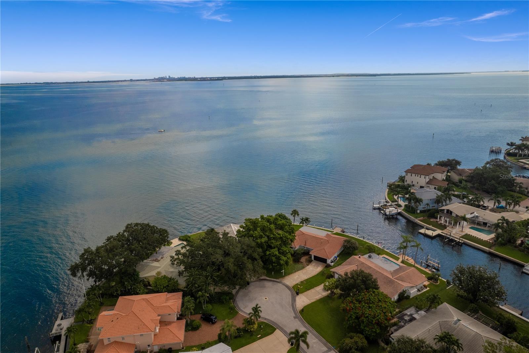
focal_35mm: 22
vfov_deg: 57.2
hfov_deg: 78.6
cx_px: 264
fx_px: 323
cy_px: 176
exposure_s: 1/3000
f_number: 2.8
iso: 100
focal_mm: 8.38
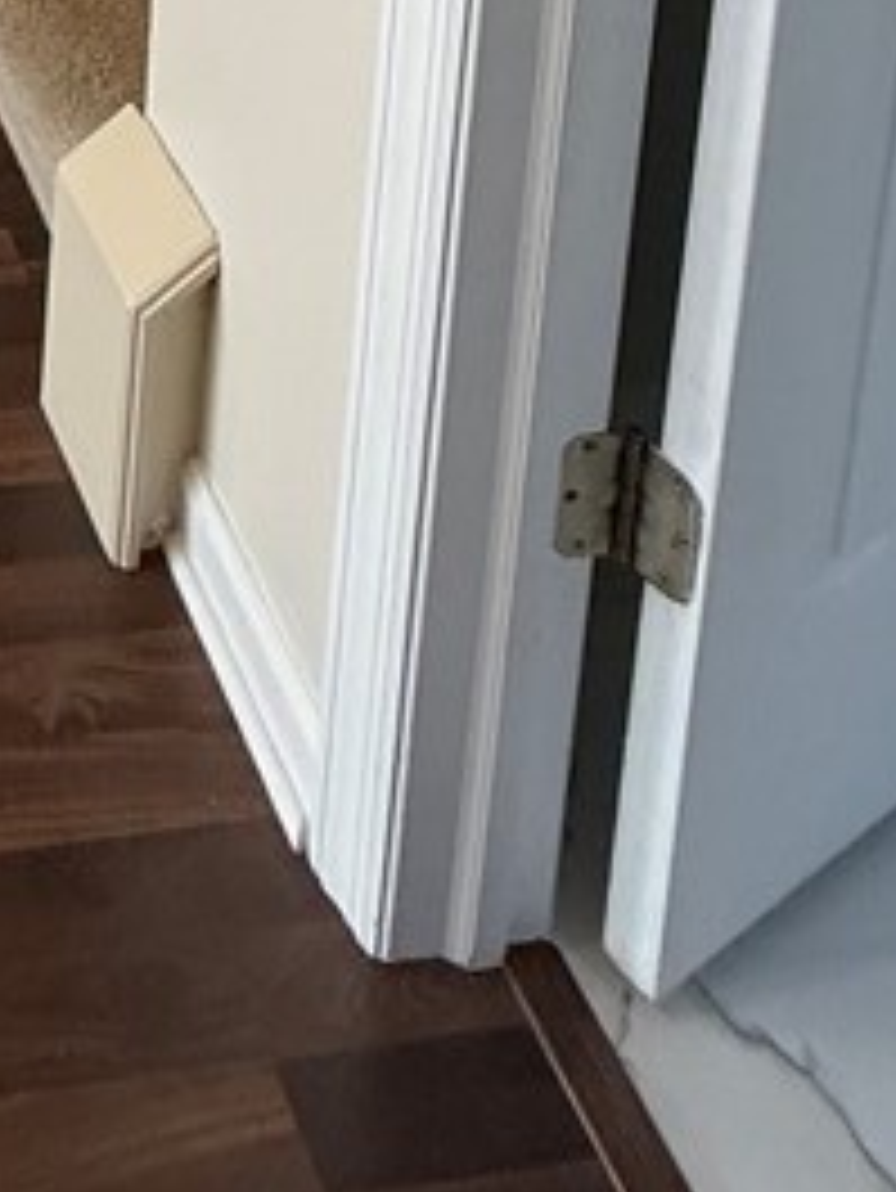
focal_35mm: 54
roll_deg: -0.7
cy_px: -886
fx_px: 1862
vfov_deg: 22.7
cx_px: -378
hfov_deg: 22.9
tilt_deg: -8.3
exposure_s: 1/60
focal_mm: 2.22
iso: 200
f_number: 2.2
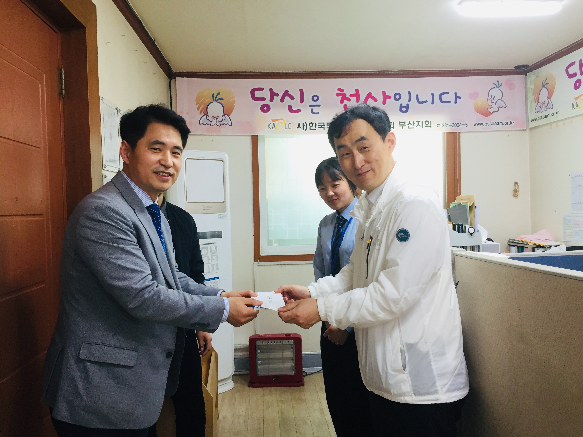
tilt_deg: -1.6
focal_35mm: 29
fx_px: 488
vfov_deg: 48.2
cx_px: 292
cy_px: 218
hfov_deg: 61.7
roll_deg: +0.7
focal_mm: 4.15
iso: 40
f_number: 2.2
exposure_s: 1/30
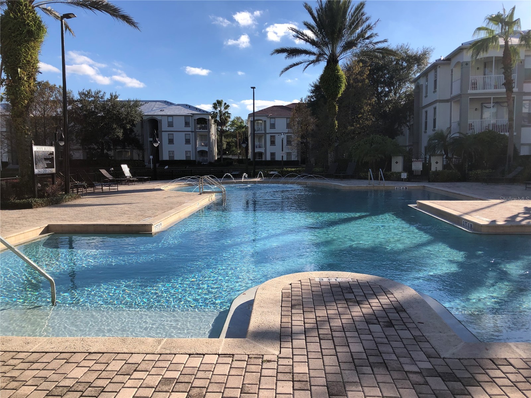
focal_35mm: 28
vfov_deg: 49.7
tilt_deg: -6.4
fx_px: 430
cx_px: 266
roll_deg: -0.3
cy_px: 199
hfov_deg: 63.4
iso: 20
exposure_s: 1/1779
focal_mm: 3.99
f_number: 1.8
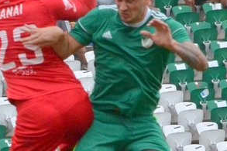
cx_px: 193
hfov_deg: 4.3
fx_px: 3019
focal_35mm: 479
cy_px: 182
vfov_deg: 2.9
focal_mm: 78
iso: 1000
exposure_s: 1/800
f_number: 7.1
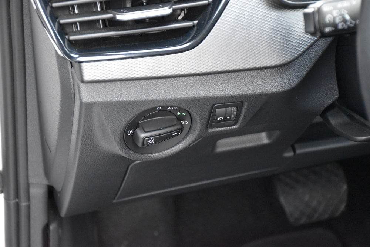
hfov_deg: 20.6
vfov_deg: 13.8
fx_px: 1018
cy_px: 124
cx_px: 185
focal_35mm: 99
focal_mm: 66
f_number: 5
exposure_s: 1/125
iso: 6400
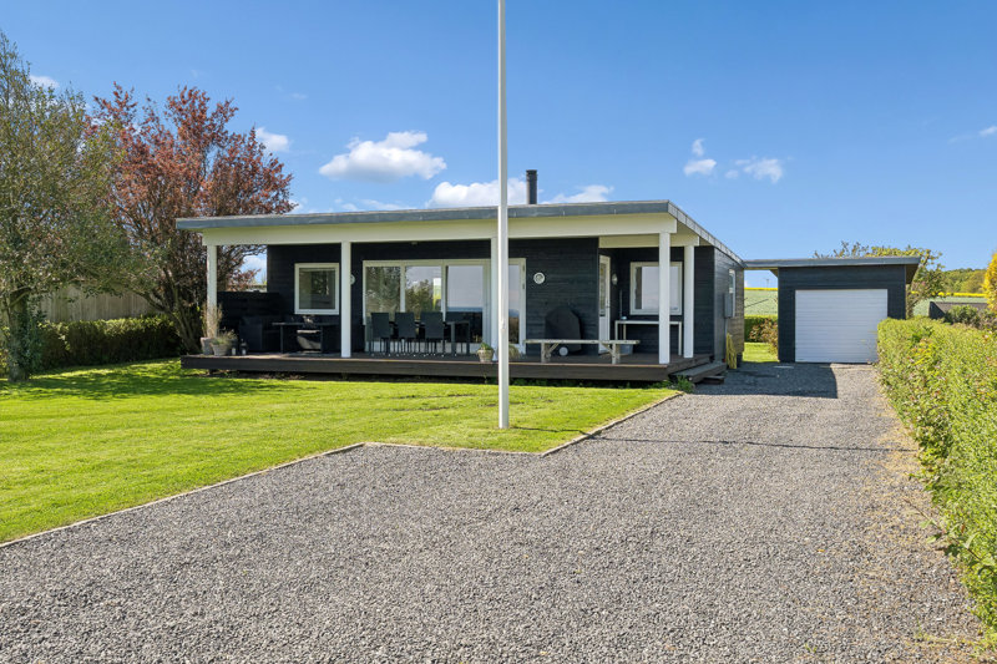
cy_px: 332
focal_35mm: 36
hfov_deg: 53.1
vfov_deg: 36.9
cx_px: 498
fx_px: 997
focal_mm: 24
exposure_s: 1/400
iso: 200
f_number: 8
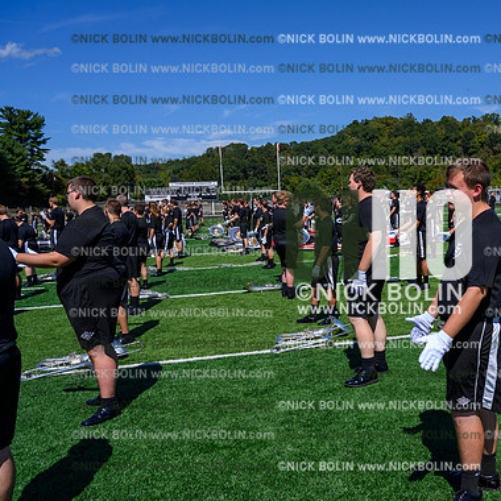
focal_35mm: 37
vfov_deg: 44.9
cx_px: 378
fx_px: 606
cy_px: 252
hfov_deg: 43.4
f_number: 8
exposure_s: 1/500
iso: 160
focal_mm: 28.5
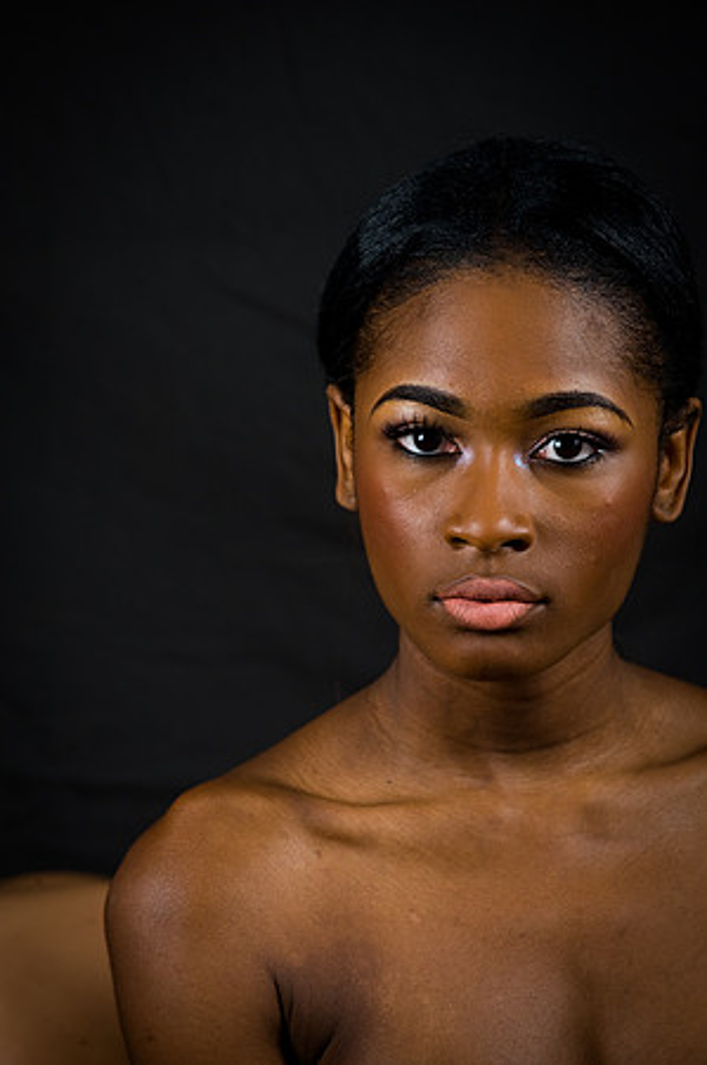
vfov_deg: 10.3
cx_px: 354
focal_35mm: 200
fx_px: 5905
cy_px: 532
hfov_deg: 6.9
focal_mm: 200
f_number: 5.6
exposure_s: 1/125
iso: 200
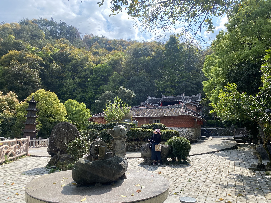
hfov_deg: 67.3
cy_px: 102
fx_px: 204
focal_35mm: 26
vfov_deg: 53.1
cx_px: 136
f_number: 1.8
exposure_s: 1/1808
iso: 32
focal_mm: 4.25
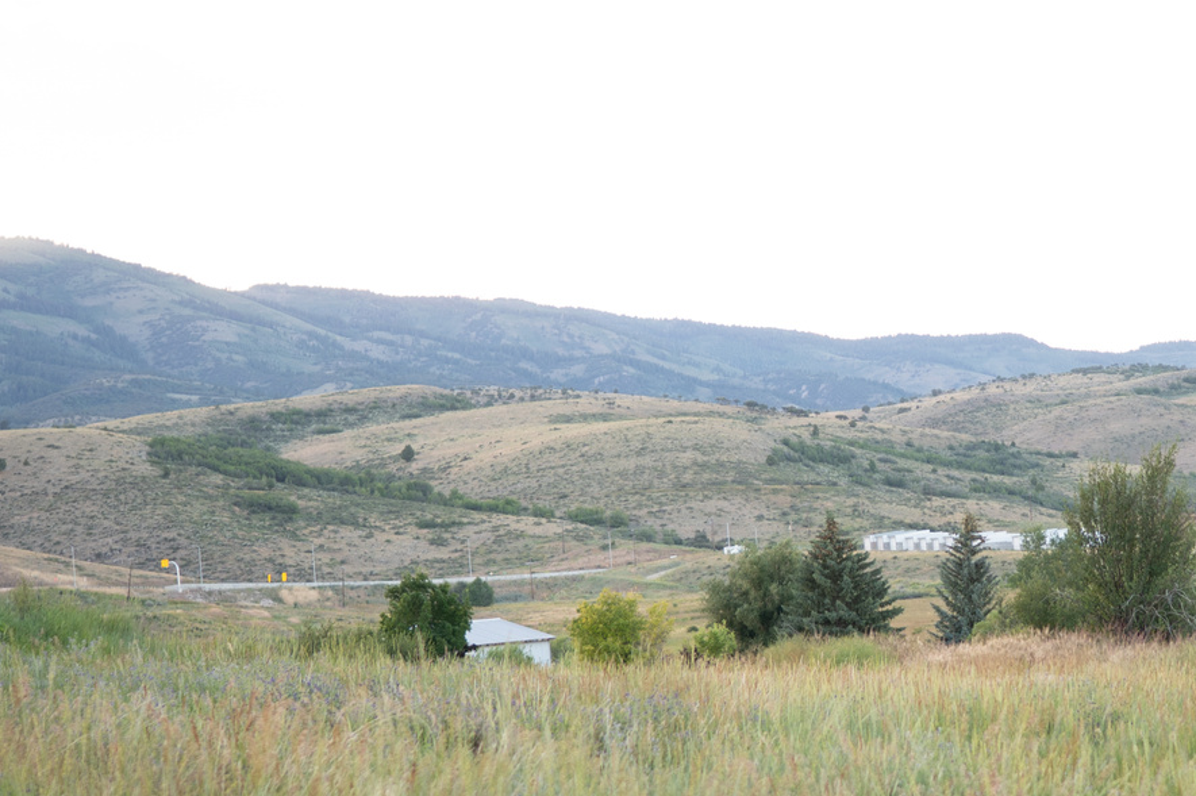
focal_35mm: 97
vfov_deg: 14.1
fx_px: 3221
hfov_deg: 20.7
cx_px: 993
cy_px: 459
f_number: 2
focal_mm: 35
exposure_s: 1/320
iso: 200
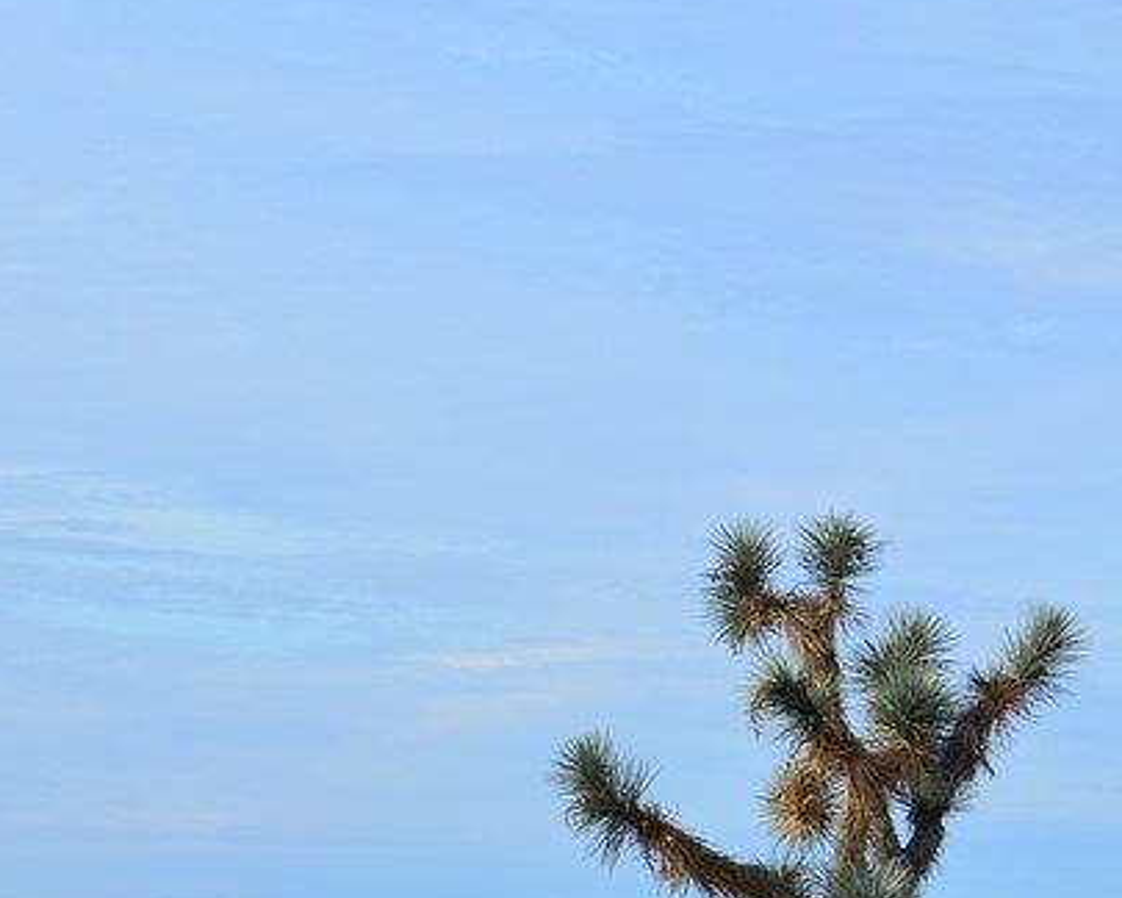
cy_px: 740
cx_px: 277
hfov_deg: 9.3
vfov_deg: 7.4
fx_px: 6882
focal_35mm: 207
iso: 200
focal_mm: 55
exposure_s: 1/400
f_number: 10
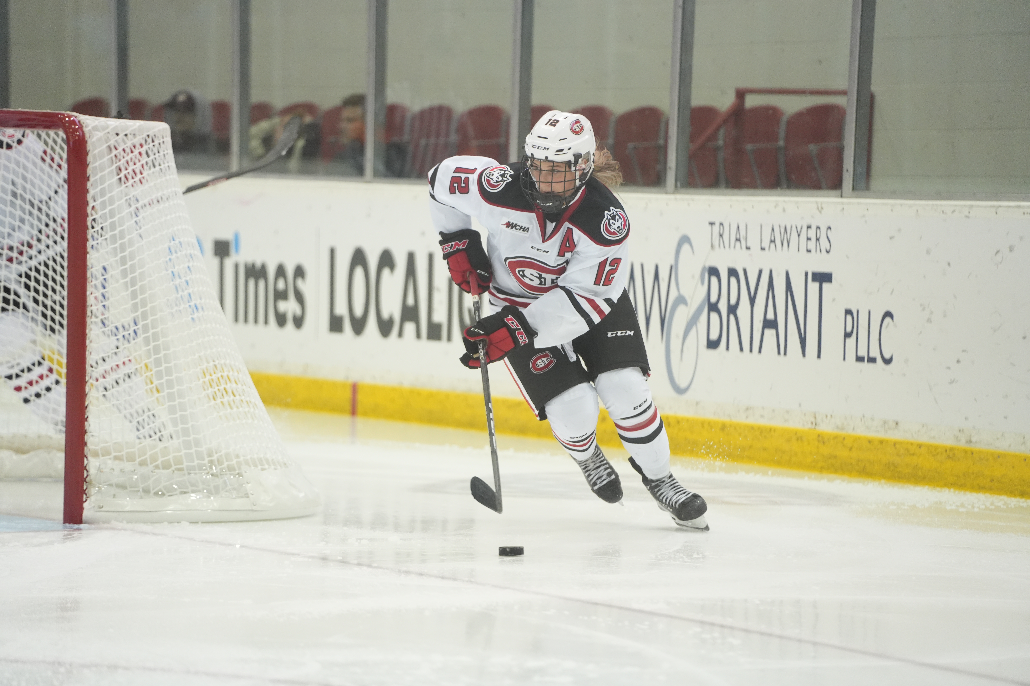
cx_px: 515
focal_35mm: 180
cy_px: 343
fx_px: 5150
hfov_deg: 11.4
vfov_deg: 7.6
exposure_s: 1/1250
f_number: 2.8
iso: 3200
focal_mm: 180
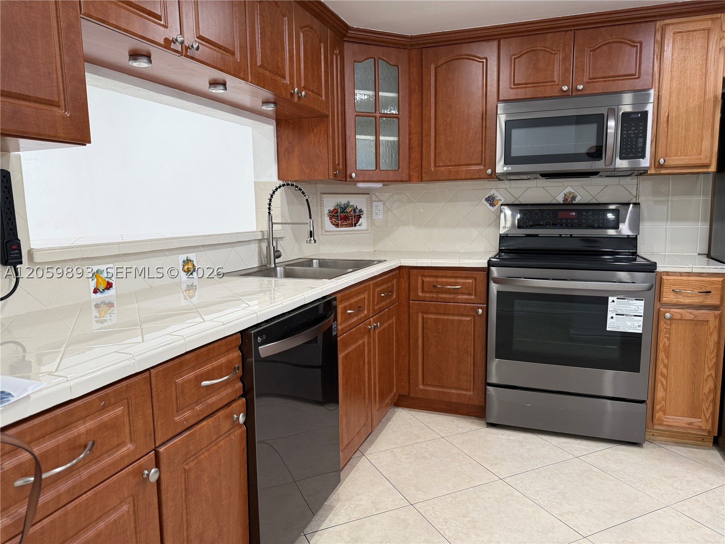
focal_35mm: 24
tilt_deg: -6.1
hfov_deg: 71.6
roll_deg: +0.9
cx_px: 362
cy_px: 272
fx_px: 503
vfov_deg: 56.8
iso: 125
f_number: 1.78
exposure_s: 1/60
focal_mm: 6.76
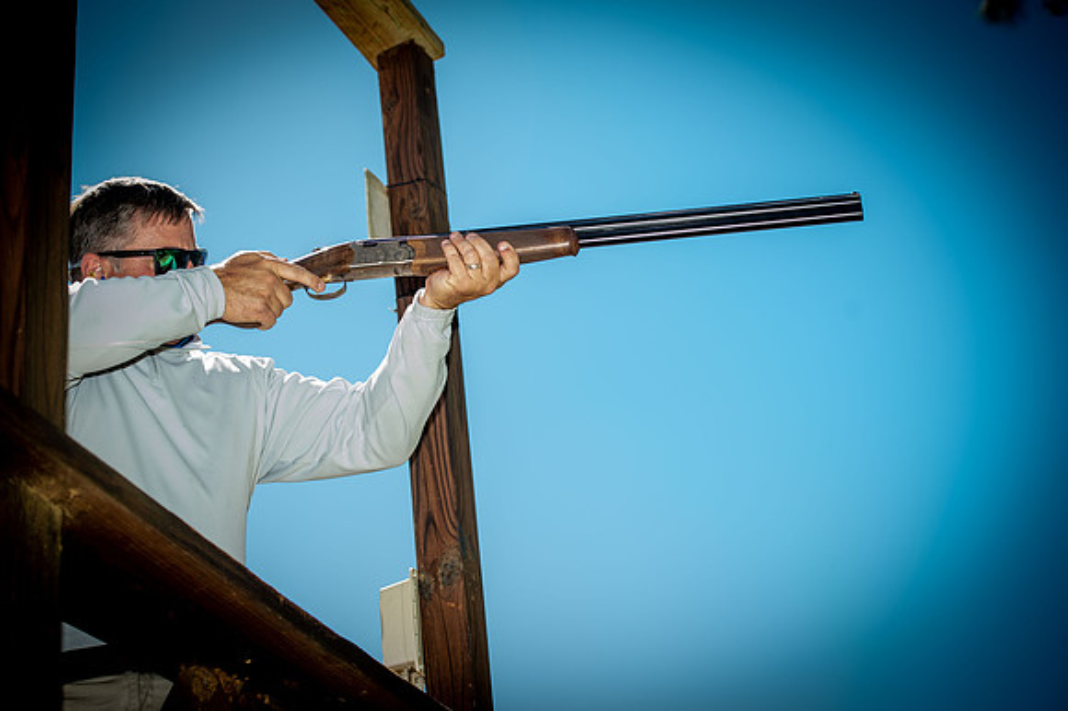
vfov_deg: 19.4
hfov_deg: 28.9
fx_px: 2075
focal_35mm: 70
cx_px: 534
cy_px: 356
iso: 50
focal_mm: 70
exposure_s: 1/250
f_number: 4
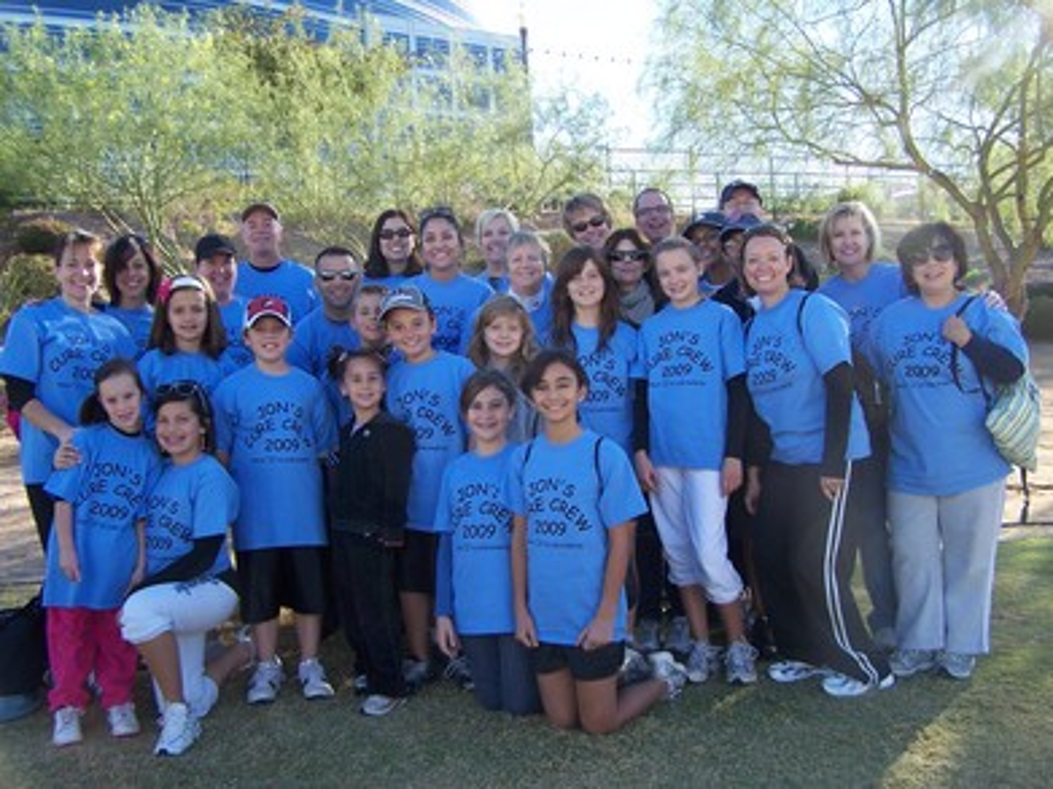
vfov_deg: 37.7
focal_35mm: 38
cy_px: 394
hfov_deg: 49.0
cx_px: 526
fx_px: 1156
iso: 80
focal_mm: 6.3
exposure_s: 1/250
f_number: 2.8
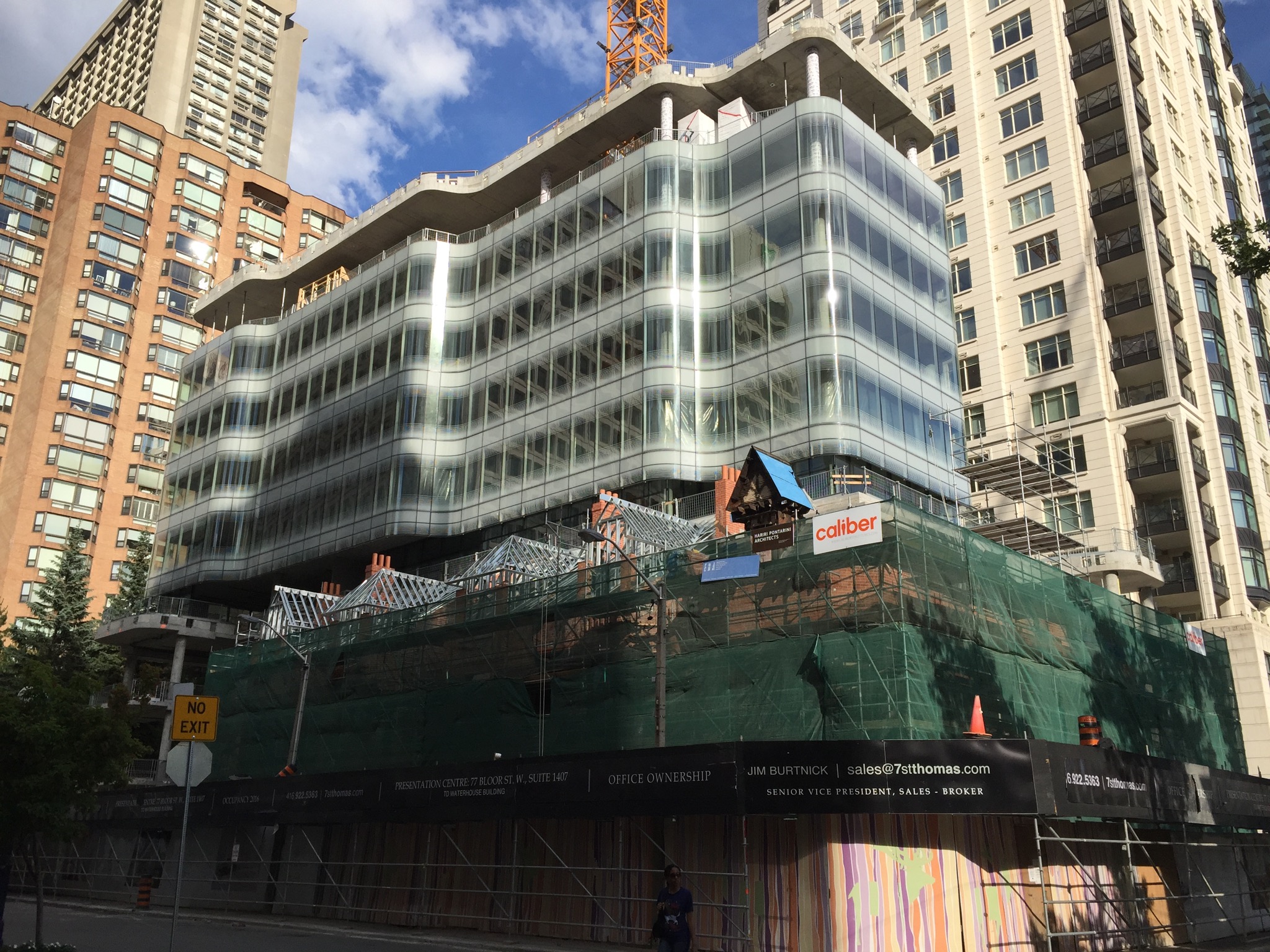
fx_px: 1064
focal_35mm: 29
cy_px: 476
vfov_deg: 48.2
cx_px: 635
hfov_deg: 61.7
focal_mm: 4.15
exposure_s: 1/1799
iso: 32
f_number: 2.2
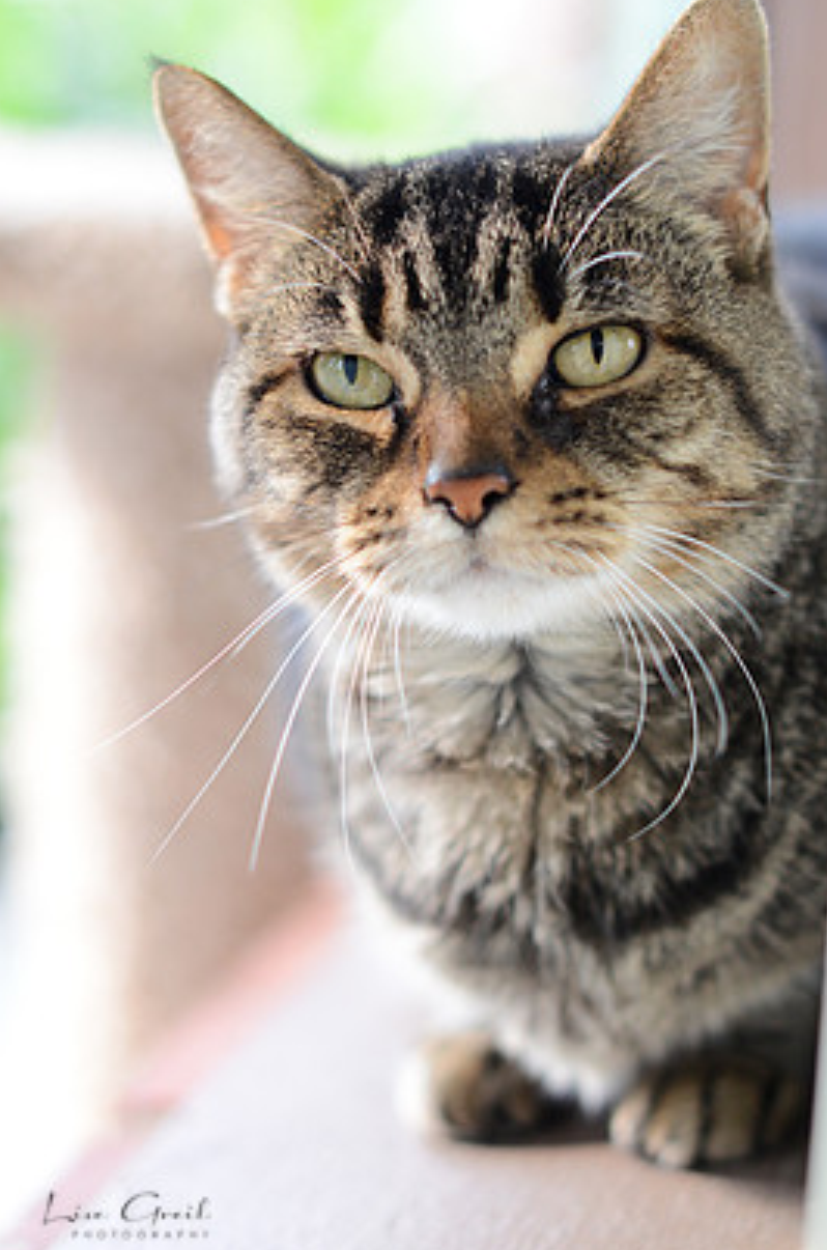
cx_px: 457
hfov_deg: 16.2
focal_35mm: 84
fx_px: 2909
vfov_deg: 24.2
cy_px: 575
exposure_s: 1/400
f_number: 2.2
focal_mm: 50
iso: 640
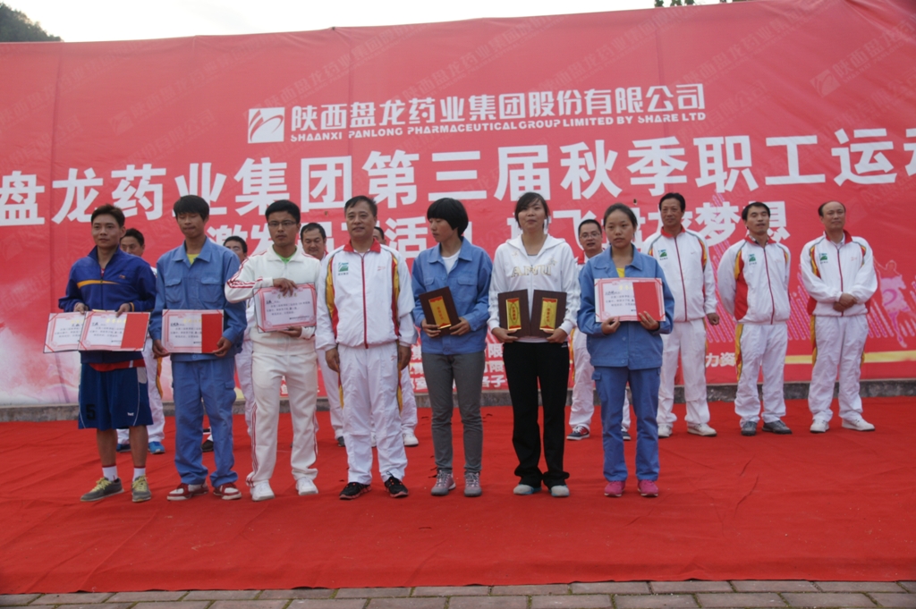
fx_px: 915
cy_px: 304
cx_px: 458
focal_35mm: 36
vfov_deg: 36.8
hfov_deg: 53.2
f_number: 8
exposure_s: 1/60
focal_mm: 24
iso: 200
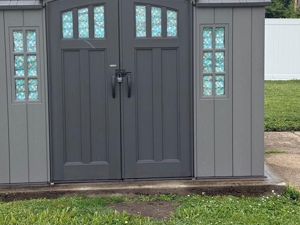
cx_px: 143
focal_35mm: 72
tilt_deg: -4.7
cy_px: 79
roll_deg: +0.9
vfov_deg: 20.4
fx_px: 624
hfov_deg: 27.0
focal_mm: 6.76
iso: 80
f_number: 1.78
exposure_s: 1/1403
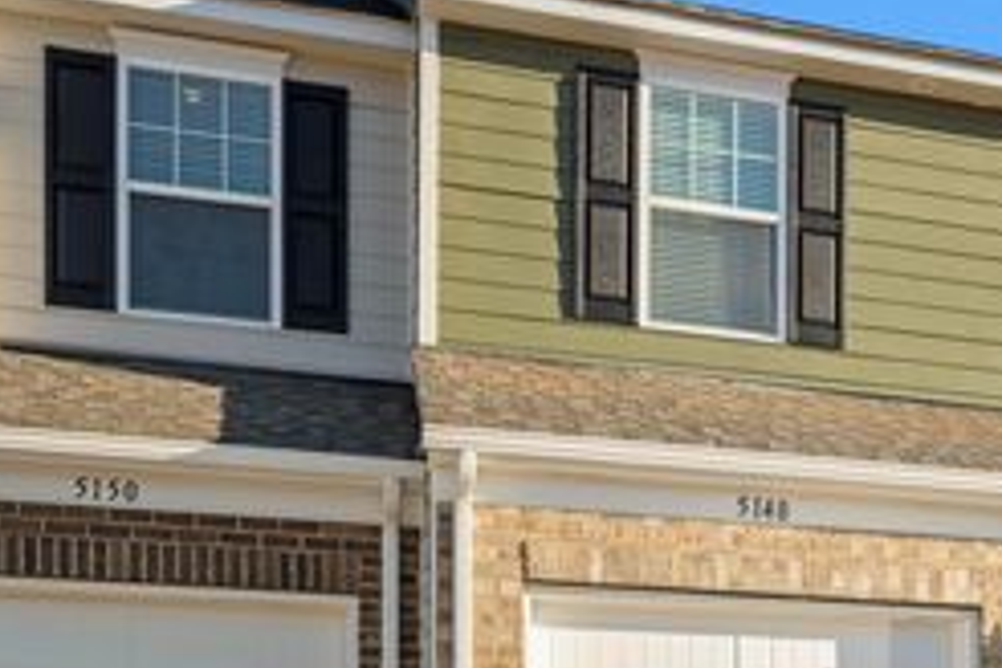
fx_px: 1642
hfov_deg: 31.7
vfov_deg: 22.8
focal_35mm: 59
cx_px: 973
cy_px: 499
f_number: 6.3
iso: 200
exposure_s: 1/500
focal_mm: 29
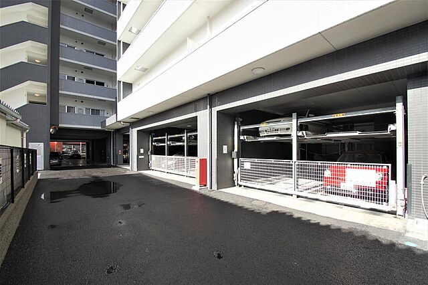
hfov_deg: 100.4
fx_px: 178
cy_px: 142
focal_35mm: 15
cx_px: 214
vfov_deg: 77.3
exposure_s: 1/125
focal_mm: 10
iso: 100
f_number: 7.1
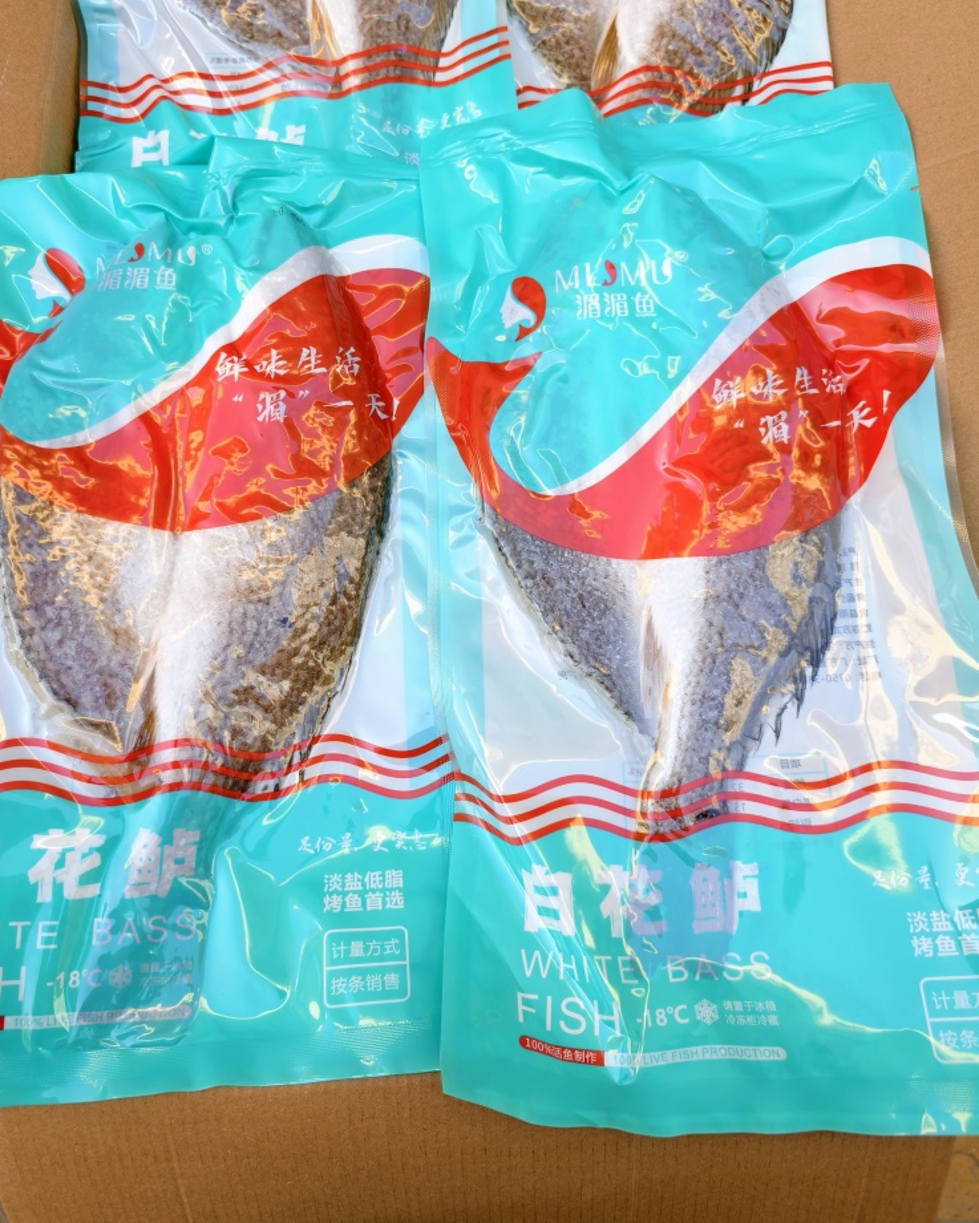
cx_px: 453
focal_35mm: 26
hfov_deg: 54.9
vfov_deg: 65.8
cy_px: 545
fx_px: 942
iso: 72
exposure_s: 1/118
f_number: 1.57
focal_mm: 5.6
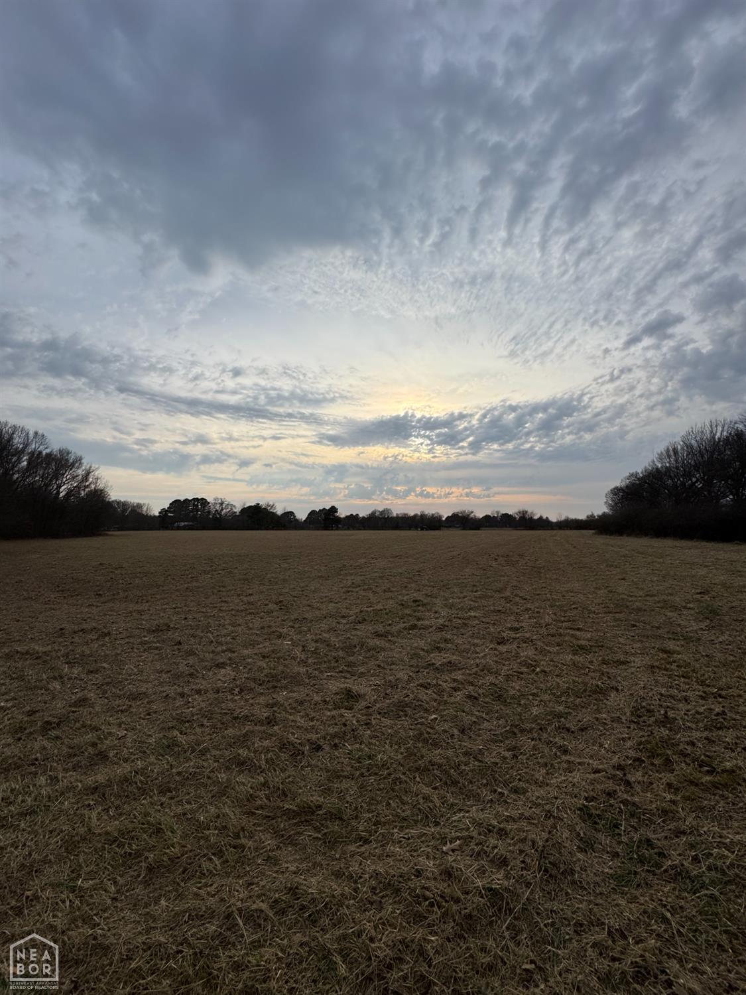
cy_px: 498
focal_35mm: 14
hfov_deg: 85.7
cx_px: 373
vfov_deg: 102.1
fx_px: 402
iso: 50
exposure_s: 1/2985
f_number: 2.2
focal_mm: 2.22
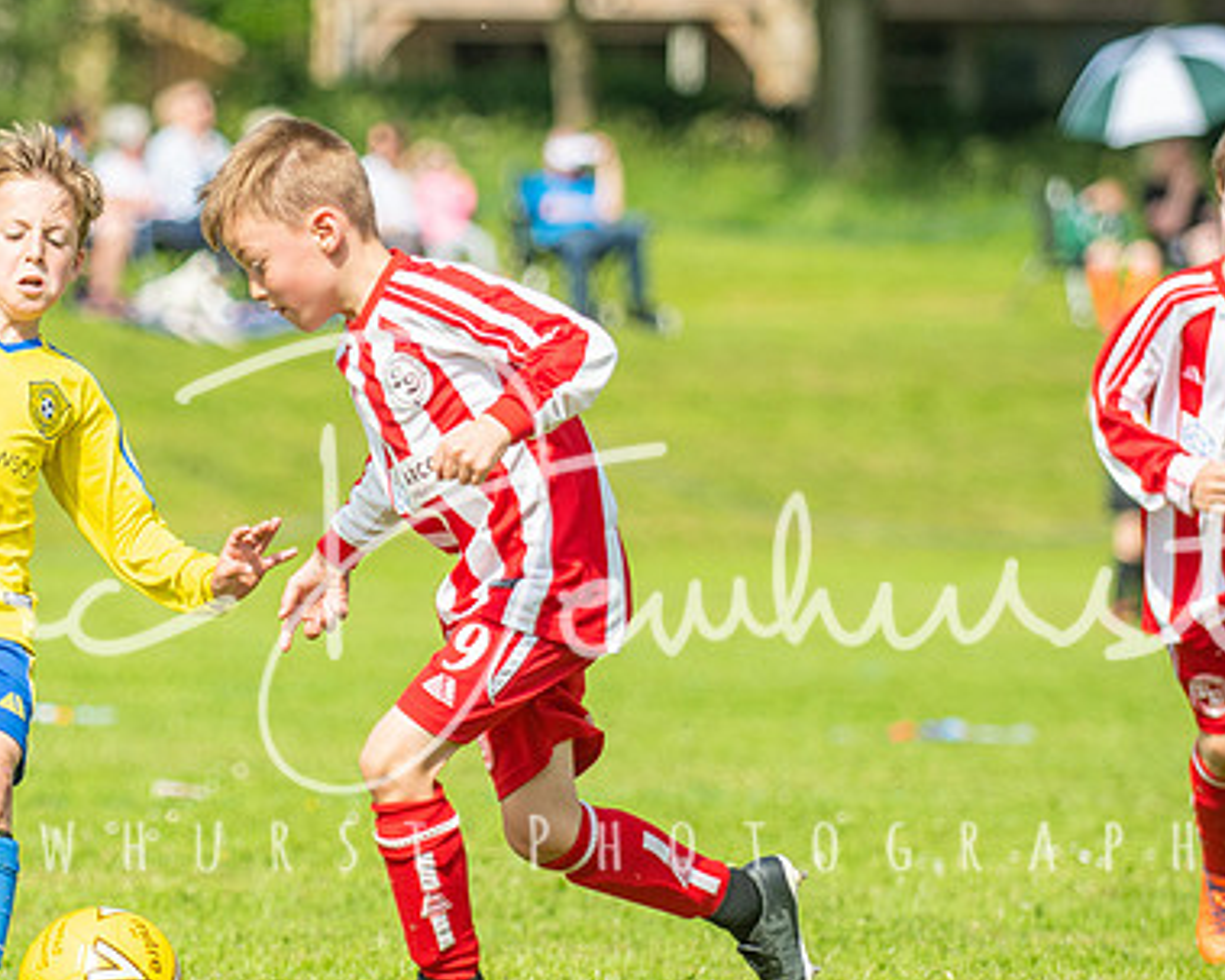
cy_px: 472
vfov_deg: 4.3
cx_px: 238
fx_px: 12940
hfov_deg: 5.4
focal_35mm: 357
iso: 250
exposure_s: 1/2500
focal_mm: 140
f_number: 3.2
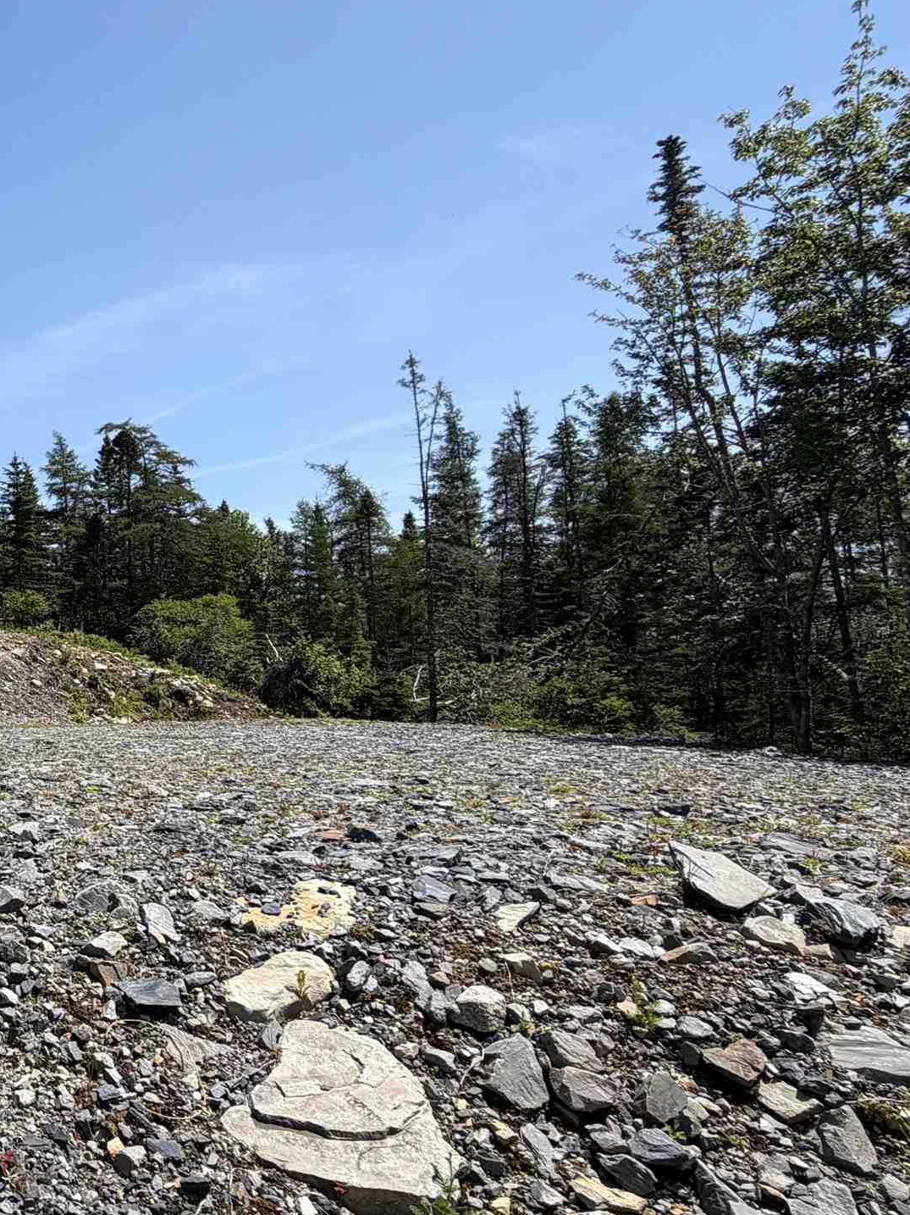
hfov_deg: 37.1
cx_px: -151
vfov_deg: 59.9
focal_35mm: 30
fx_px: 1052
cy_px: 634
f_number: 2.2
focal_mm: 2.22
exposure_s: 1/820
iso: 20
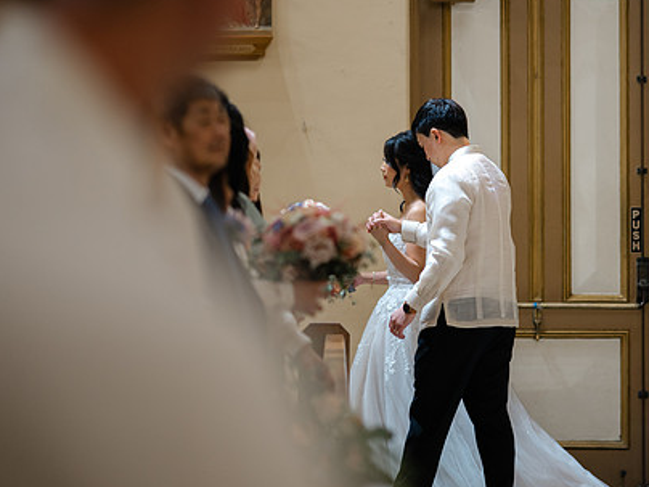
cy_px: 210
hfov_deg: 12.9
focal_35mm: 153
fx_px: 2869
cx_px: 424
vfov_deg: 9.7
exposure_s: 1/125
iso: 400
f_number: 1.4
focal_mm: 105
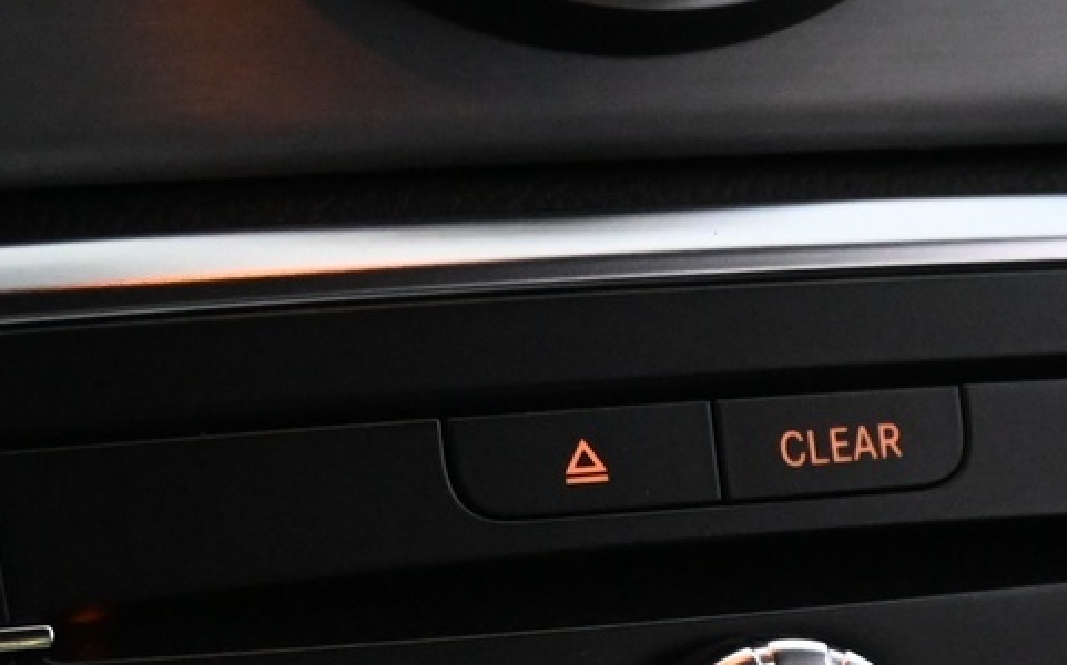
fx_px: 3894
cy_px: 1006
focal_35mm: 134
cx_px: 592
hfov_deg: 15.6
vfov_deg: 9.5
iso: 4500
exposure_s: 1/40
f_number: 4.5
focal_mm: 26
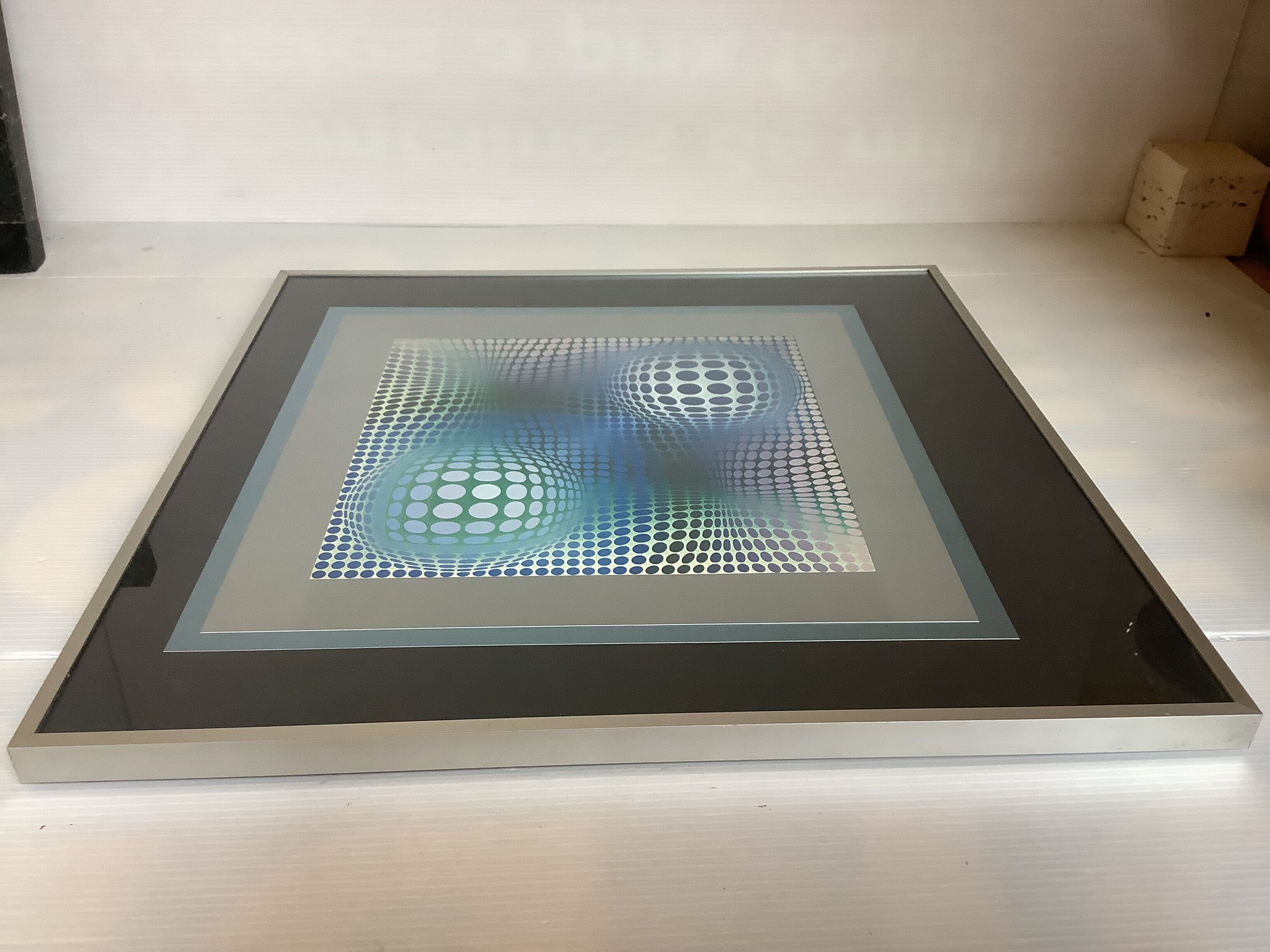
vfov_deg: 45.4
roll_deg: -0.5
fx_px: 1137
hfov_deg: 58.4
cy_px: 476
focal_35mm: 31
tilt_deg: -30.6
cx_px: 635
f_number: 2.4
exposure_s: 1/60
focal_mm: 3.3
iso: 160
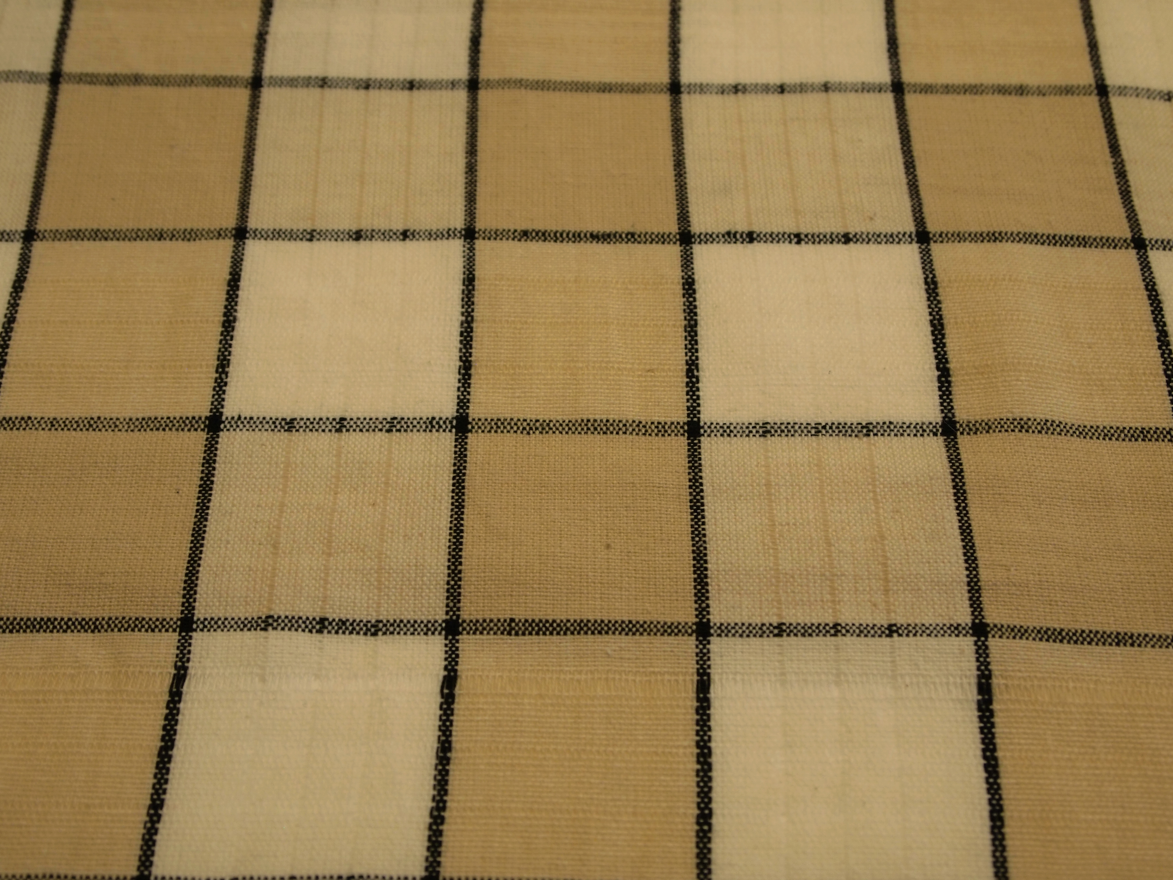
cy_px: 440
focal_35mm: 58
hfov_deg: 33.2
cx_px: 586
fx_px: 1965
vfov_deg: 25.2
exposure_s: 1/50
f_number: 5
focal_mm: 29
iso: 800
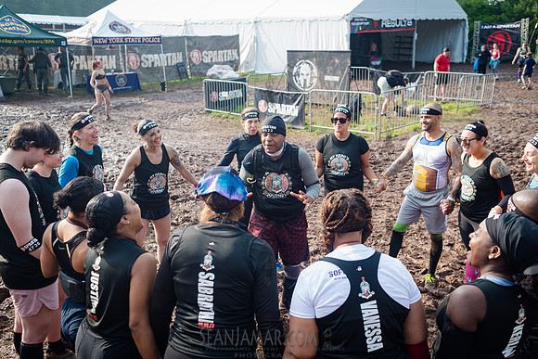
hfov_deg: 54.4
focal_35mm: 35
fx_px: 523
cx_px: 269
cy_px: 180
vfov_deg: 37.9
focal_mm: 35
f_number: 4.5
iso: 250
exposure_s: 1/400
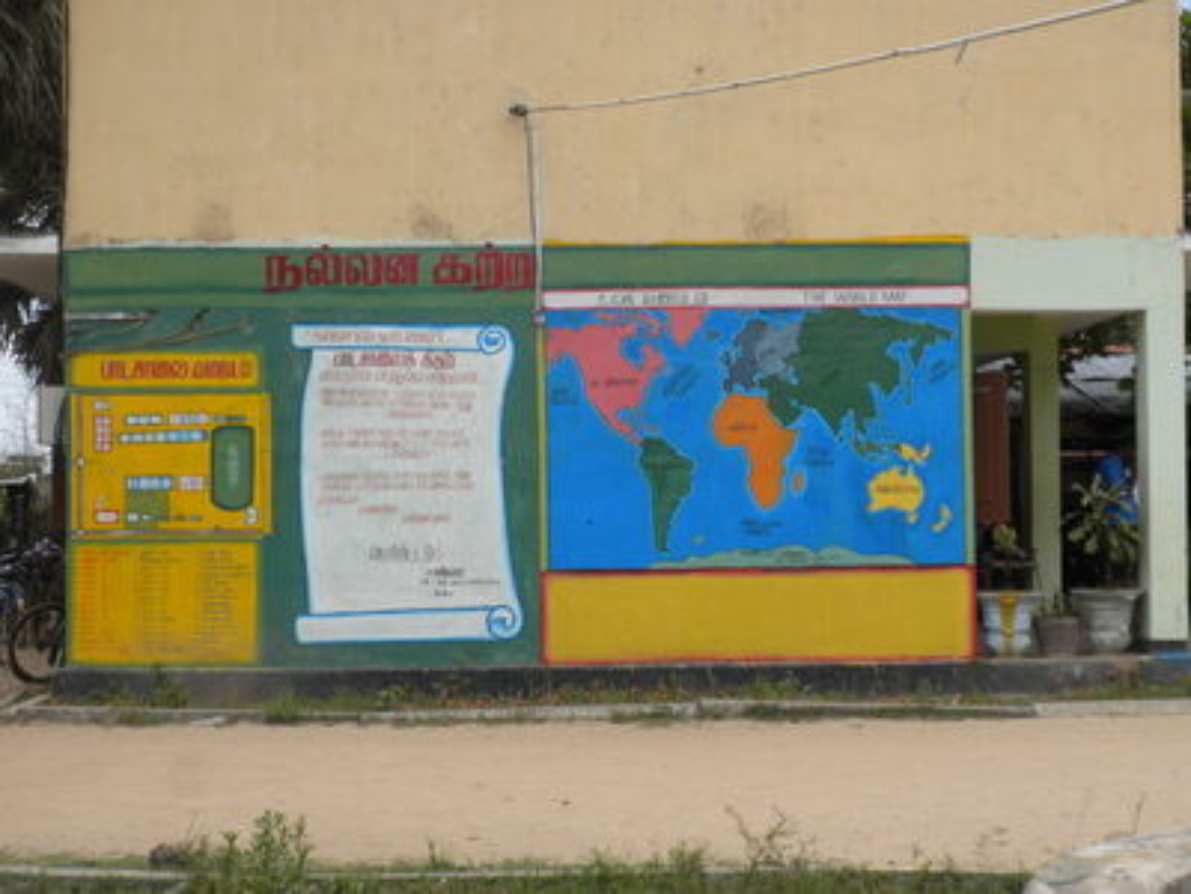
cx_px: 596
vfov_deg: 28.0
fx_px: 1789
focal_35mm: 52
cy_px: 447
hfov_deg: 36.8
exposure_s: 1/74.2
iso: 64
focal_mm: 9.1
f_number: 11
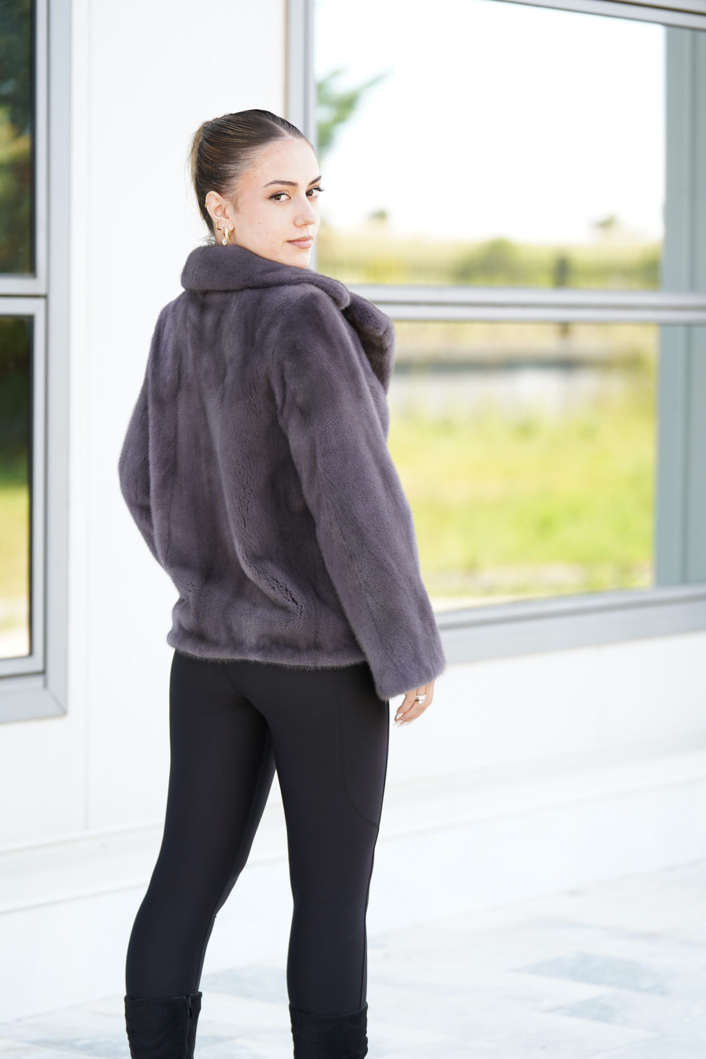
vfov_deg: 18.3
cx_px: 353
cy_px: 530
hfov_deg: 12.2
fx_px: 3294
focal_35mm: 112
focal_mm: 112
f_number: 2.8
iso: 200
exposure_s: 1/250
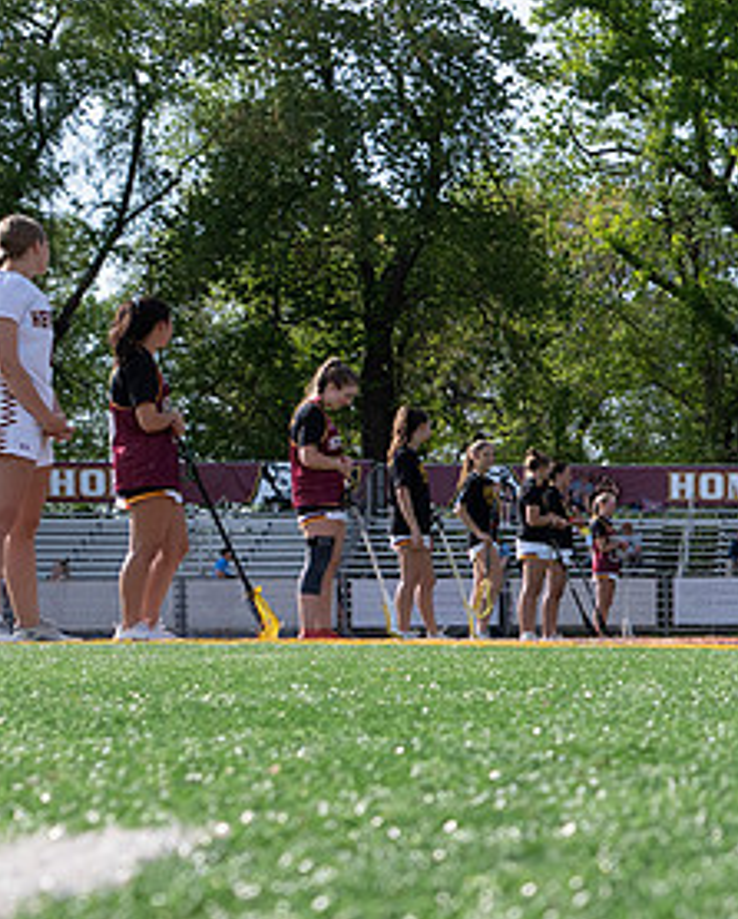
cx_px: 1154
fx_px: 2644
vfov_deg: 19.7
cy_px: 639
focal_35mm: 97
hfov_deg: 14.6
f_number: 5.6
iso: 800
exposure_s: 1/2500
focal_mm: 34
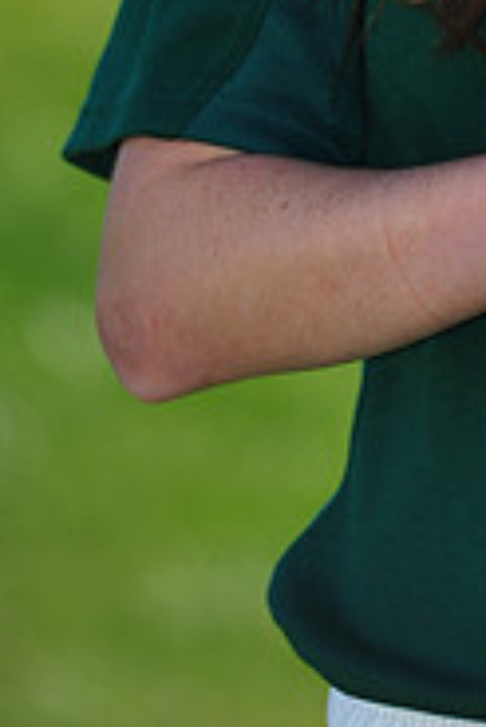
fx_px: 12712
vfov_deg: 3.3
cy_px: -336
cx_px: 735
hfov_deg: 2.2
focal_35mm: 629
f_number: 4.5
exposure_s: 1/1000
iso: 200
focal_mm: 200
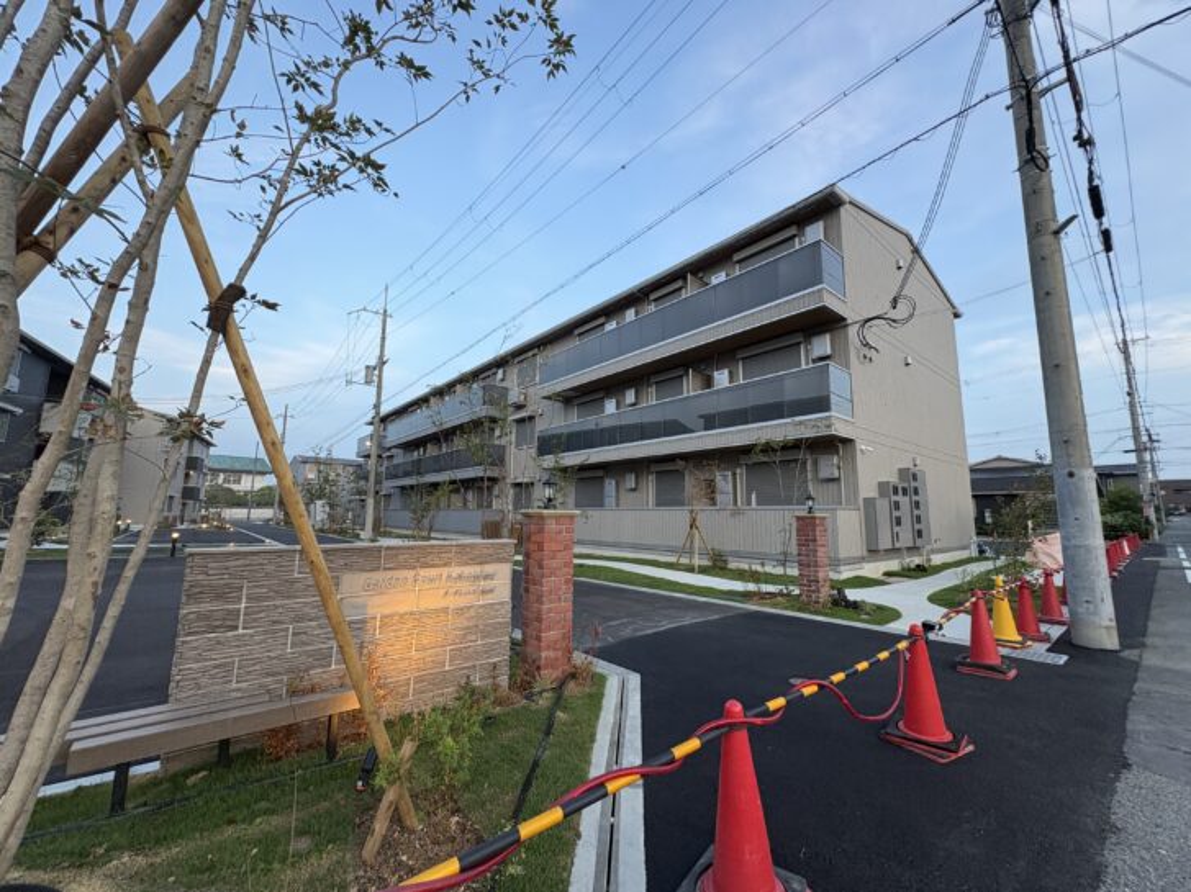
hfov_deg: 102.1
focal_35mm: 14
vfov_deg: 85.7
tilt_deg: +8.9
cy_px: 446
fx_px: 482
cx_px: 596
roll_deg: +0.1
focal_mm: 2.22
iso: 160
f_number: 2.2
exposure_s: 1/99
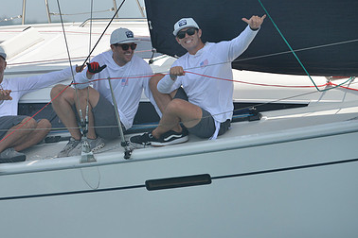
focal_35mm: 368
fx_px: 3659
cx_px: 84
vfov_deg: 3.7
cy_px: 114
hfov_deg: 5.6
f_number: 7.1
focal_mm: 240
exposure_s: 1/1000
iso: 280
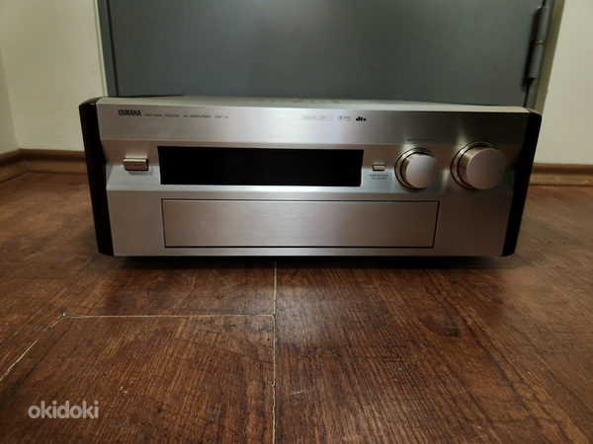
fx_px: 394
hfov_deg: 73.9
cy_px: 222
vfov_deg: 58.9
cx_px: 296
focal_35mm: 23
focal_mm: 5.4
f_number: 1.8
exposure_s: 1/50
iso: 160
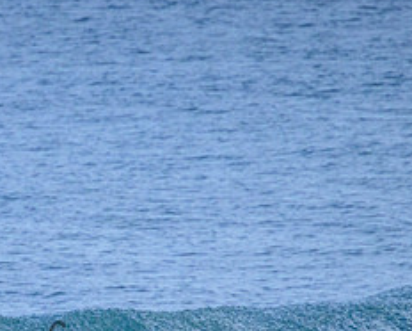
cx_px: 39
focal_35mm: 1875
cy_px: 334
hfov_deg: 1.0
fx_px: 22882
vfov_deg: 0.8
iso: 2500
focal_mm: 800
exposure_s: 1/2000
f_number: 11
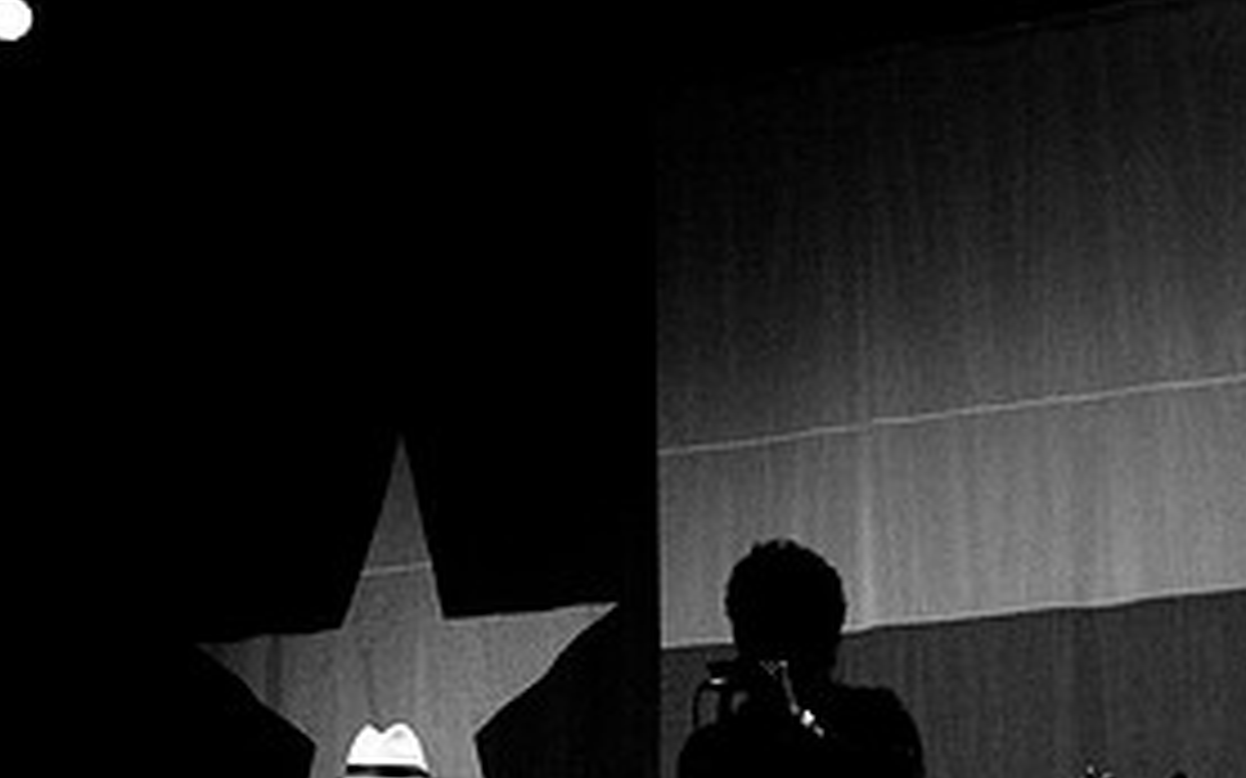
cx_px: 486
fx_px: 3259
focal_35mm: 96
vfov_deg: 13.4
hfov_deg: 21.6
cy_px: 830
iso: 800
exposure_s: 1/125
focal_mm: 30
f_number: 3.2
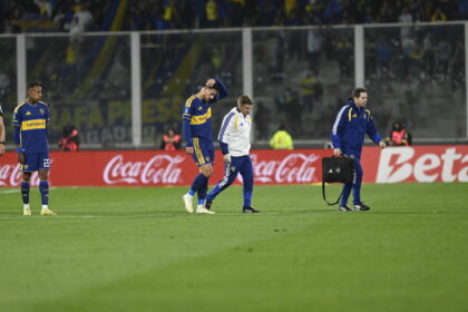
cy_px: 156
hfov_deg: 6.9
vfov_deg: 4.6
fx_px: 3900
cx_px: 234
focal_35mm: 300
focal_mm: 300
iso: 4500
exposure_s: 1/3200
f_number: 2.8
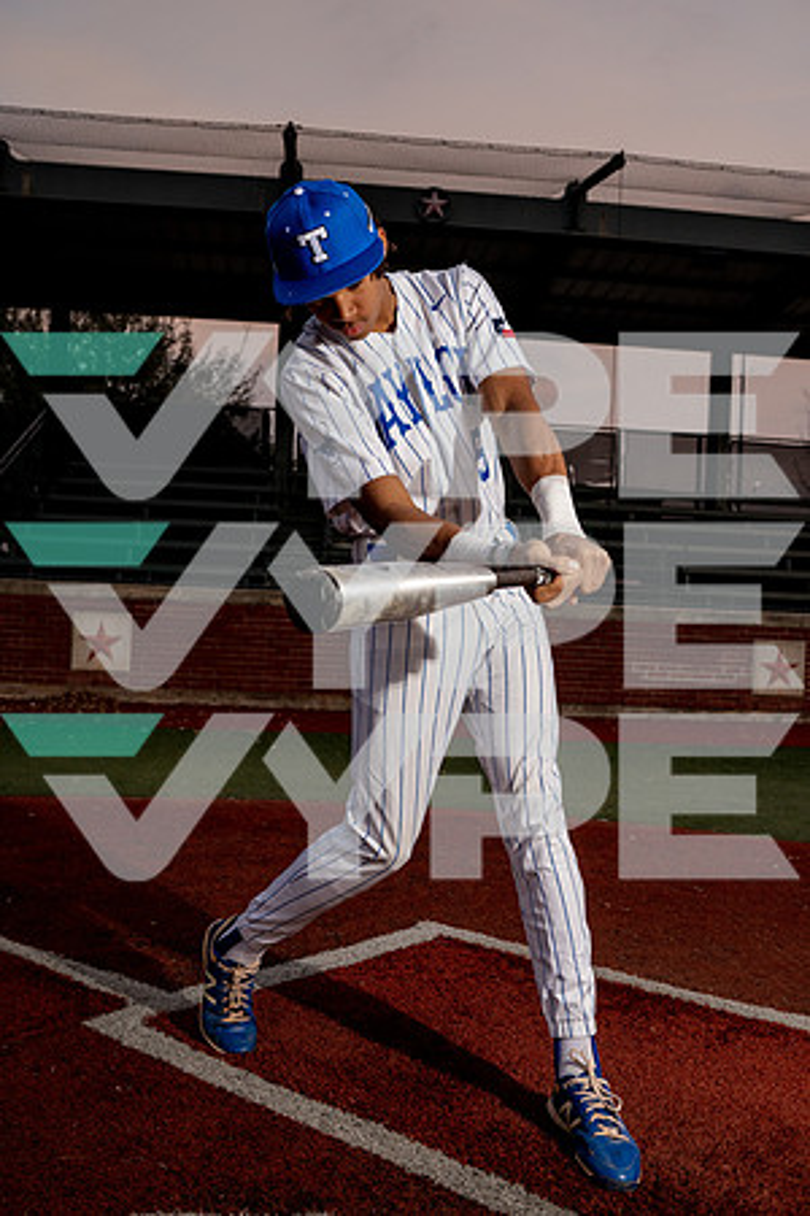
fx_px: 1181
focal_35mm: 35
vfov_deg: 54.4
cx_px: 405
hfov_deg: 37.9
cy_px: 608
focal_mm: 35
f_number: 5
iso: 800
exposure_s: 1/250
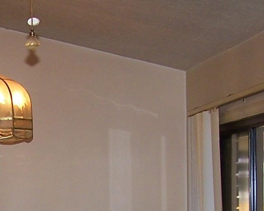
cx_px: -27
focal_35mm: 134
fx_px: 1047
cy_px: 302
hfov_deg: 14.1
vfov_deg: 11.1
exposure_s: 1/60
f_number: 2.8
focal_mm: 6.3
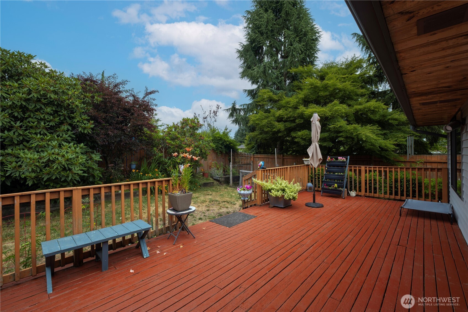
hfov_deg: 100.4
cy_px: 156
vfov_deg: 77.3
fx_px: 195
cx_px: 234
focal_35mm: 15
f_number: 7.1
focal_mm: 10
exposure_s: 1/25
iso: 160
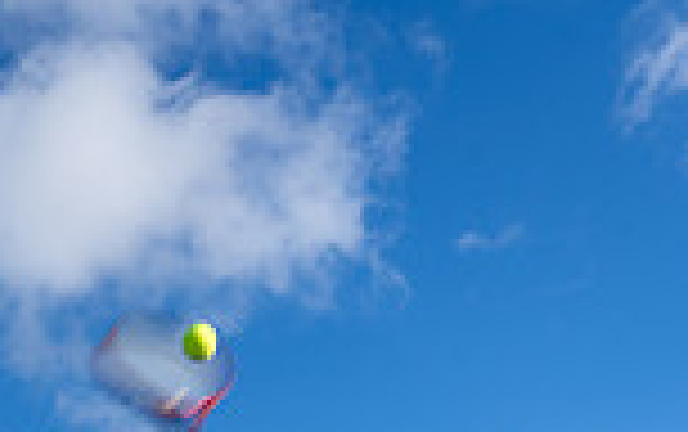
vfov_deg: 13.1
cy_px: 999
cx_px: 162
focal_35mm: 78
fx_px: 1464
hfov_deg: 26.1
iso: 100
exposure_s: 1/250
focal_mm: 26
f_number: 8
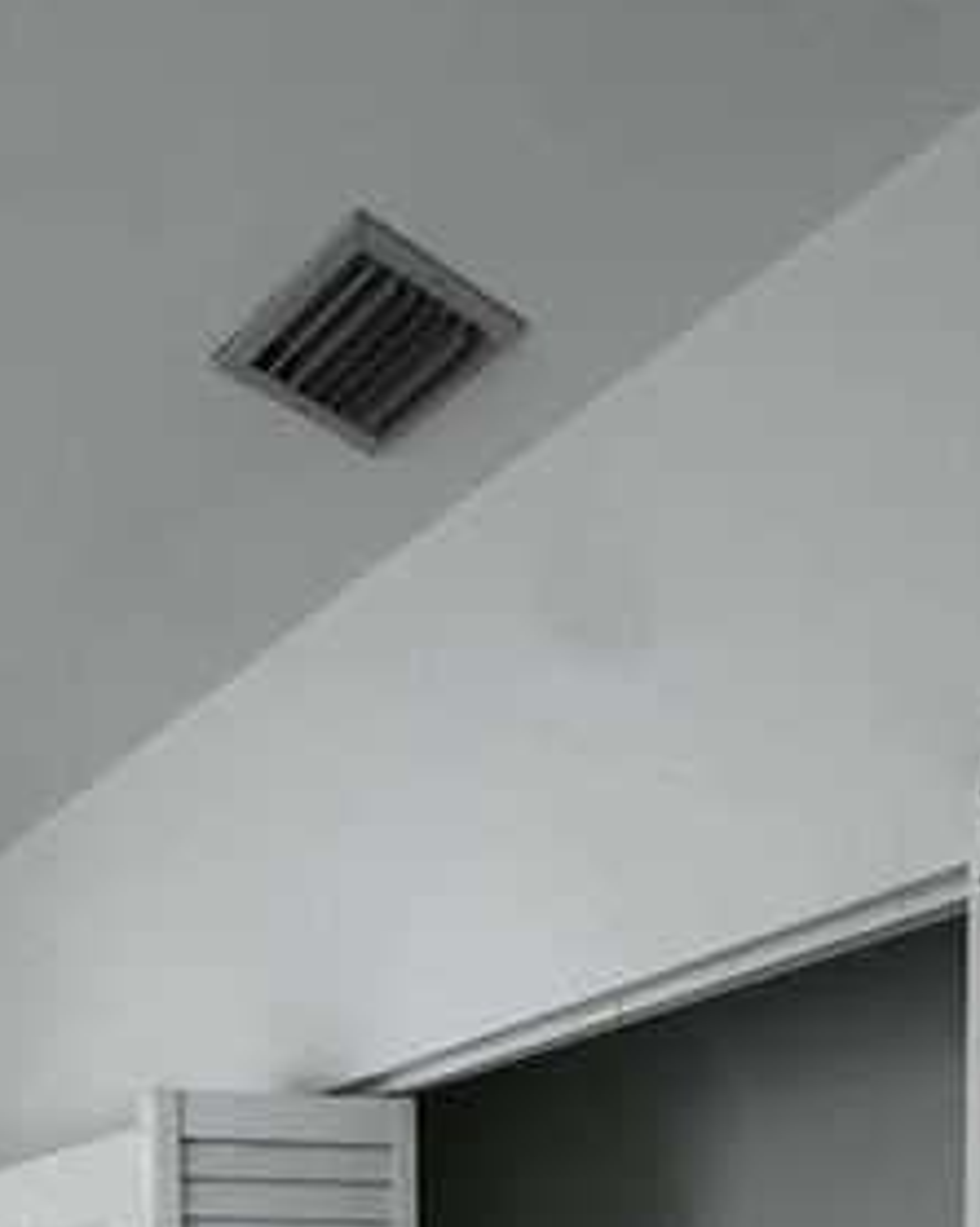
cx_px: 269
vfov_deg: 32.4
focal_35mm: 42
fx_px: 1524
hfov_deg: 35.0
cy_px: 1613
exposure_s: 1/120
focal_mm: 2.22
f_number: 2.2
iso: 160
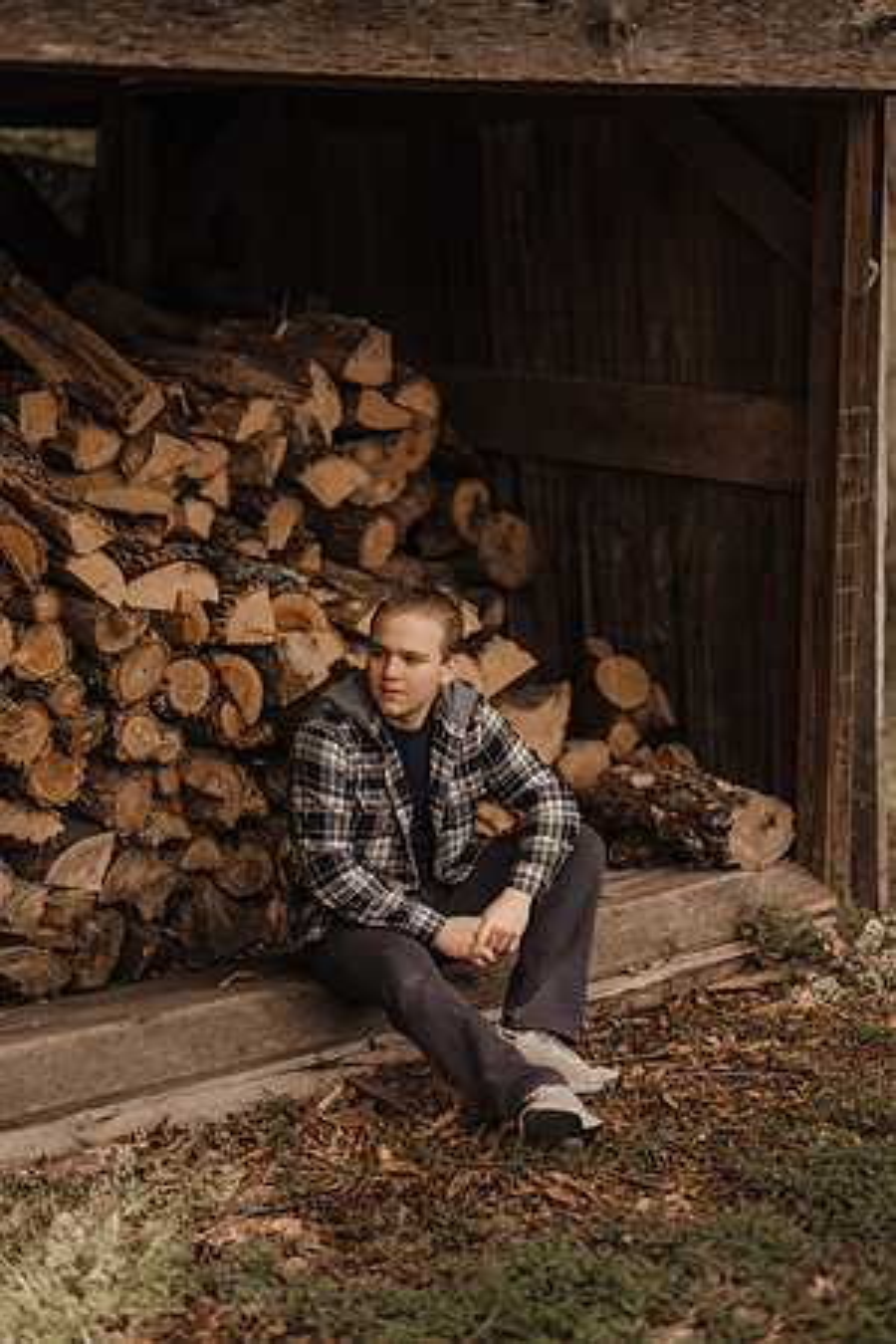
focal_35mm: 85
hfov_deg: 16.1
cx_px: 448
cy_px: 672
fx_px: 3173
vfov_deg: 23.9
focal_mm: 85
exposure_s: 1/2000
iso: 125
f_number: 1.6
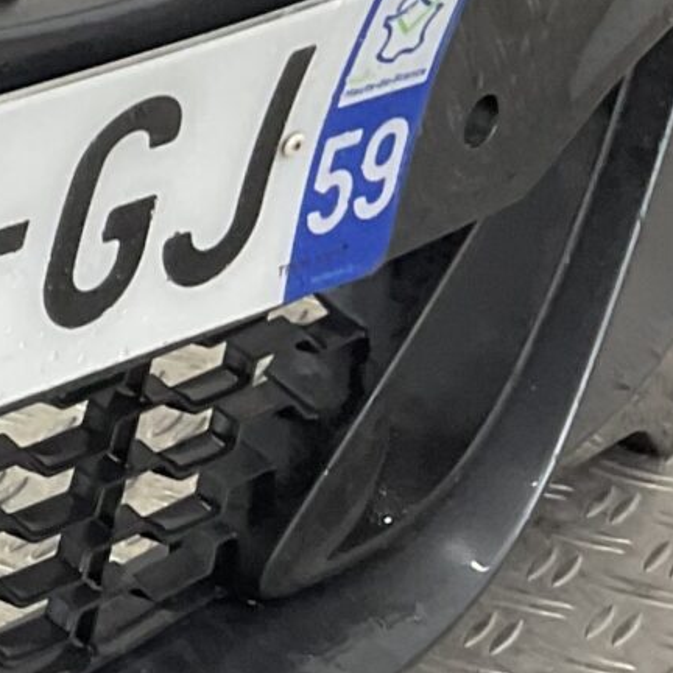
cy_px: 189
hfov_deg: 9.4
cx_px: -1231
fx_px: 3343
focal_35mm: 152
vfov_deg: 11.5
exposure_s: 1/120
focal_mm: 3
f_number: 1.8
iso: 32
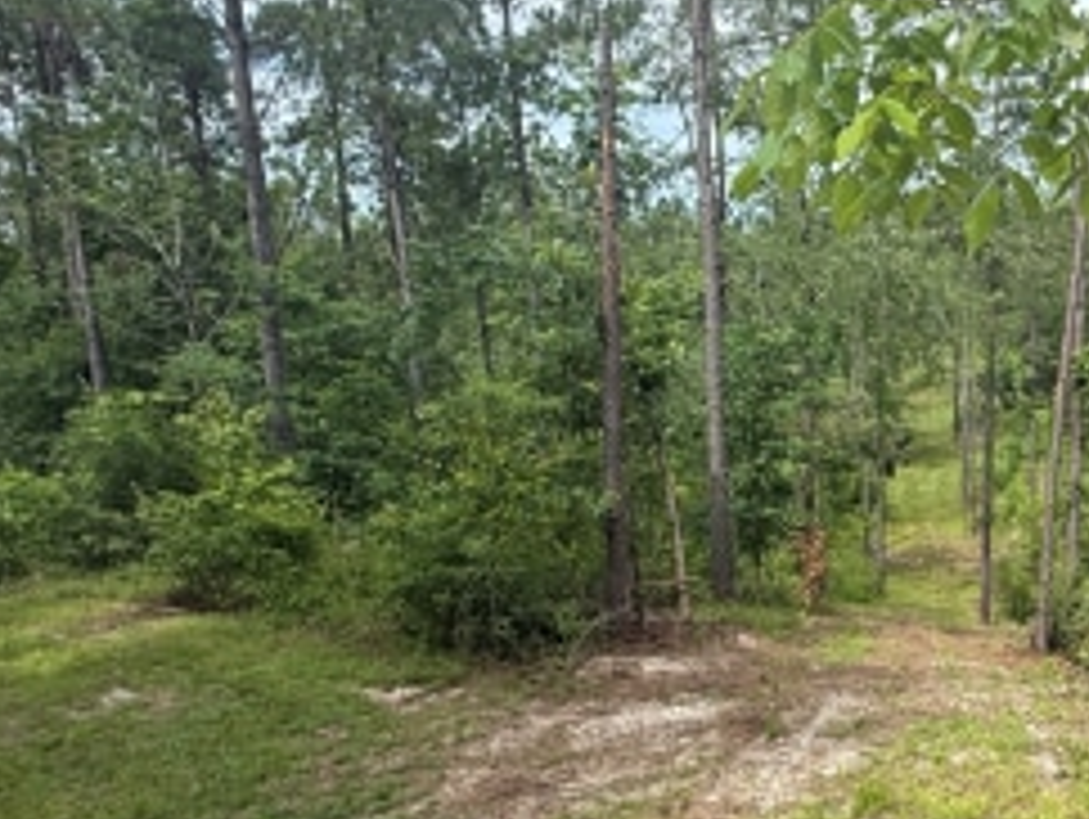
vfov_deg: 38.4
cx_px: 909
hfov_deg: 46.7
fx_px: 1165
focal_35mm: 37
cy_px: 522
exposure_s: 1/734
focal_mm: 2.22
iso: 50
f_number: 2.2
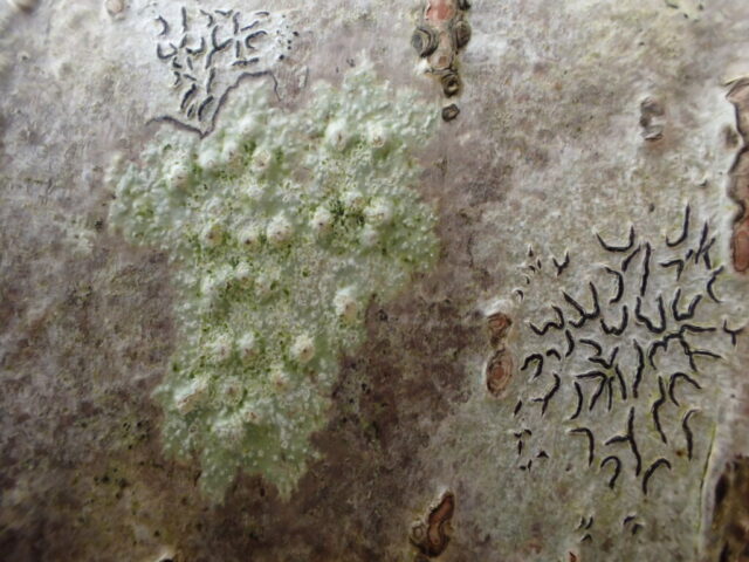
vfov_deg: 46.8
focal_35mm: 30
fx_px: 649
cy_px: 281
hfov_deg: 60.0
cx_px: 374
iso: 250
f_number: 3.2
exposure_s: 1/125
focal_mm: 5.5
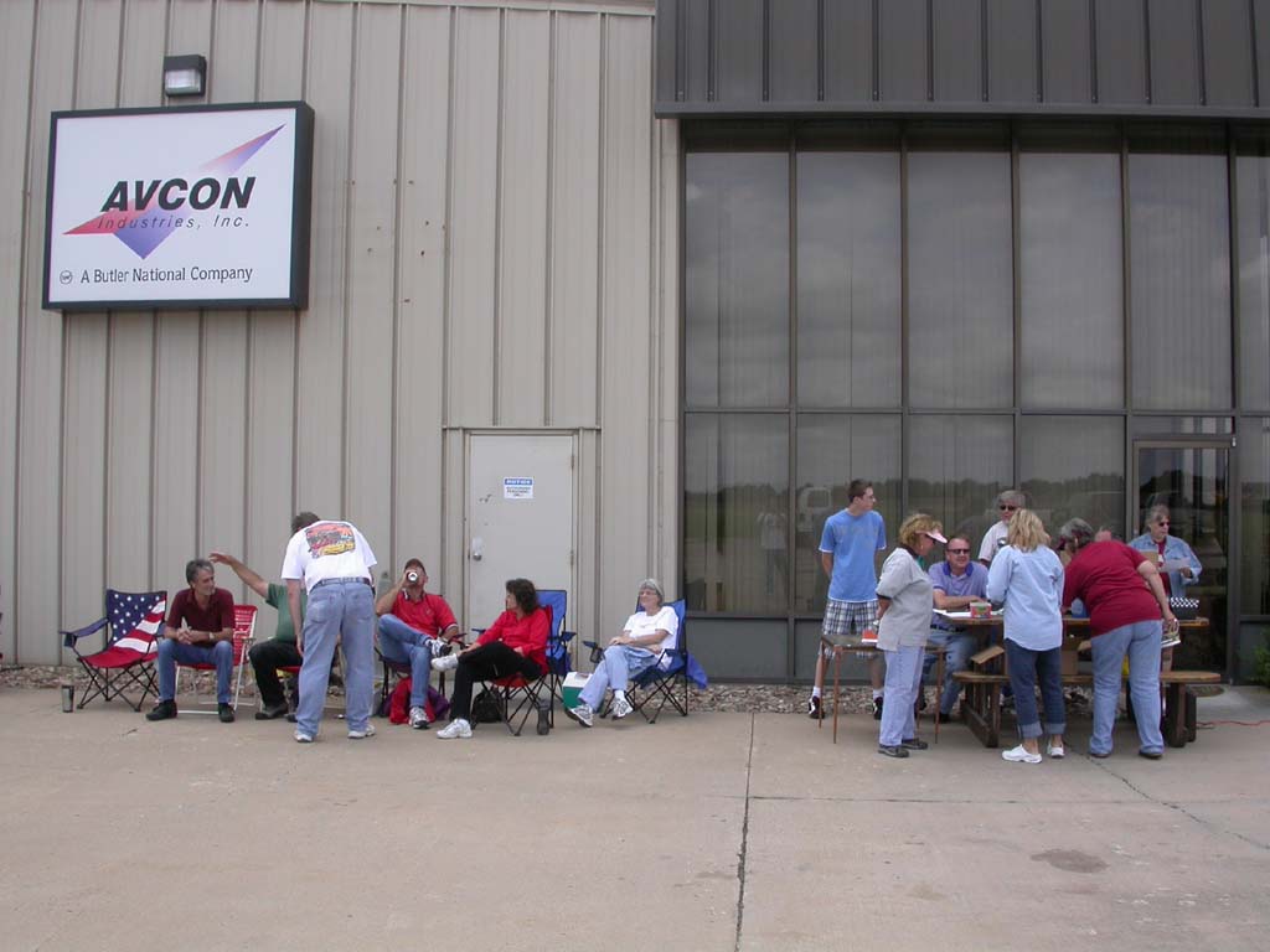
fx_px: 1394
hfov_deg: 49.0
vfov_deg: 37.7
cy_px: 476
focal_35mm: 38
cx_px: 635
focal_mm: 7.85
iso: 100
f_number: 6.7
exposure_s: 1/253
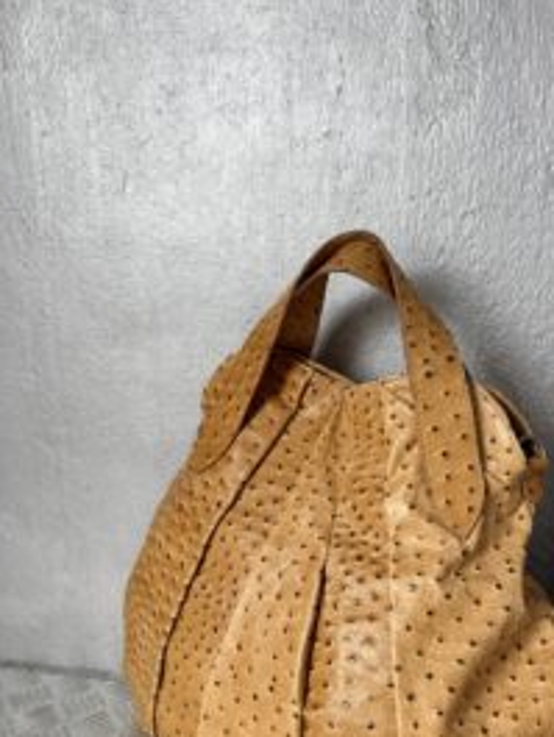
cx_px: 344
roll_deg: +0.1
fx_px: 682
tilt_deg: -12.6
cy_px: 438
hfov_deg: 43.9
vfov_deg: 56.4
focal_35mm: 32
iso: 400
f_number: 1.78
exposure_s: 1/60
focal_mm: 6.76
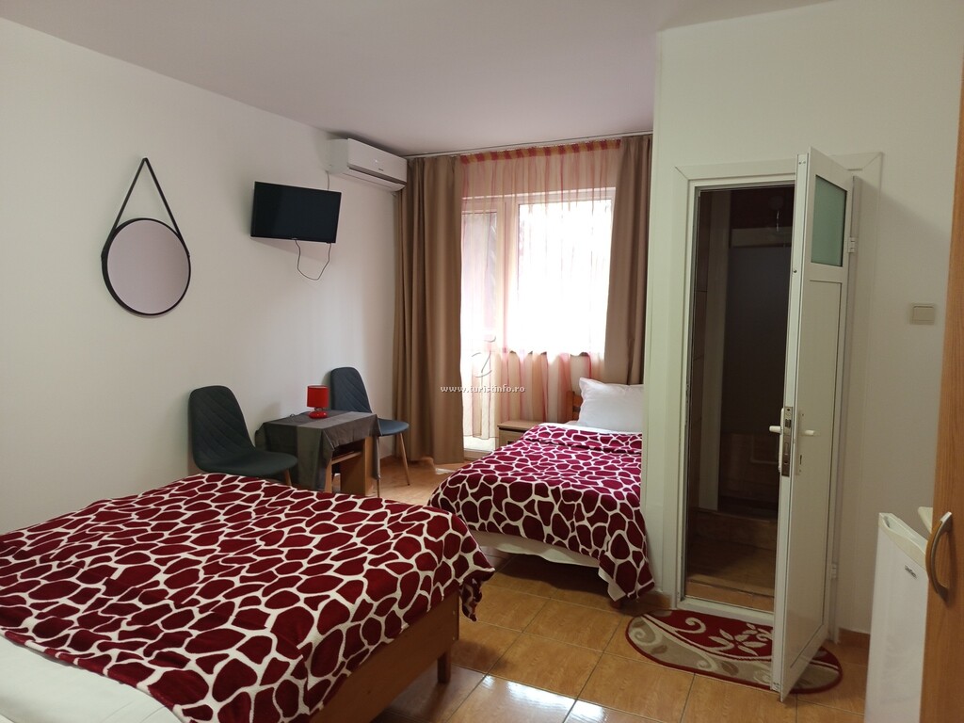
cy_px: 362
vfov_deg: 56.8
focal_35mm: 24
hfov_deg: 71.6
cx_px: 482
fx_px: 668
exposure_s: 1/33.3
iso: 362
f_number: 1.7
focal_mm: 5.24
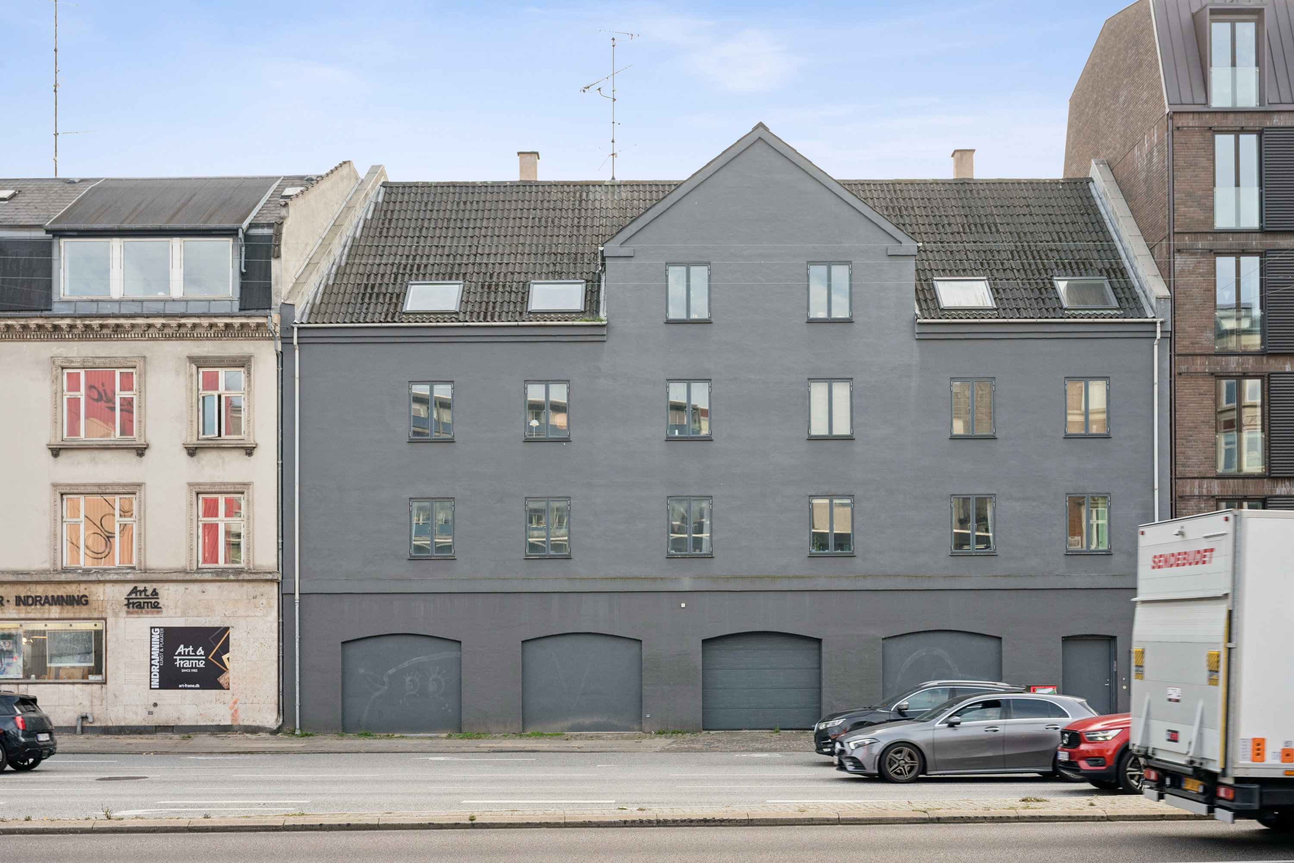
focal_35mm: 39
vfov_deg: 34.2
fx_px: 1402
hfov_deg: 49.6
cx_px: 647
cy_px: 432
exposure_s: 1/400
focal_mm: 39
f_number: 6.3
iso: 400
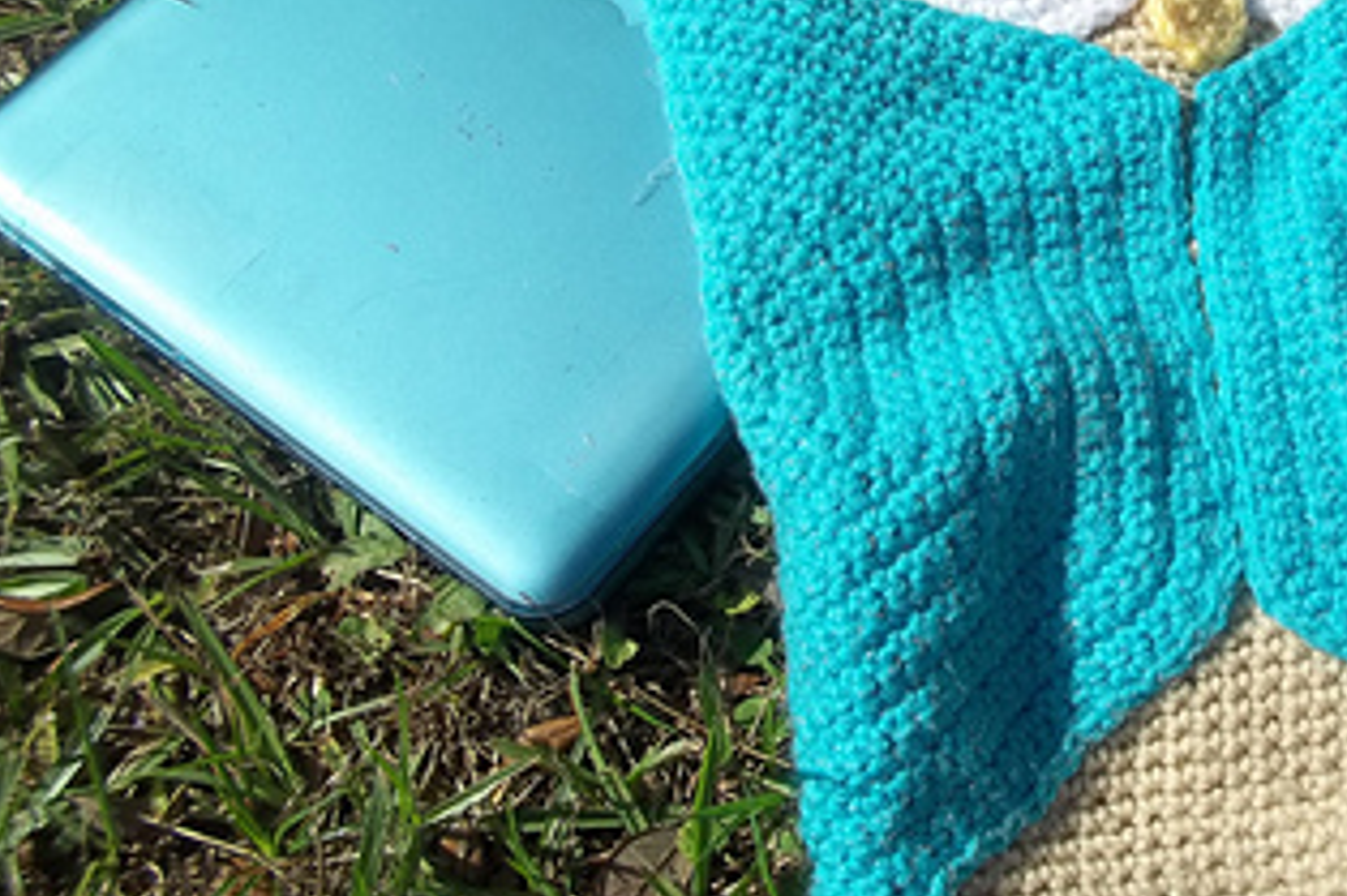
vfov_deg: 25.4
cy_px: 311
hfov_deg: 36.4
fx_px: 1982
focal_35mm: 53
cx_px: 1055
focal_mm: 5.7
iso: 64
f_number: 8.8
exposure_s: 1/200
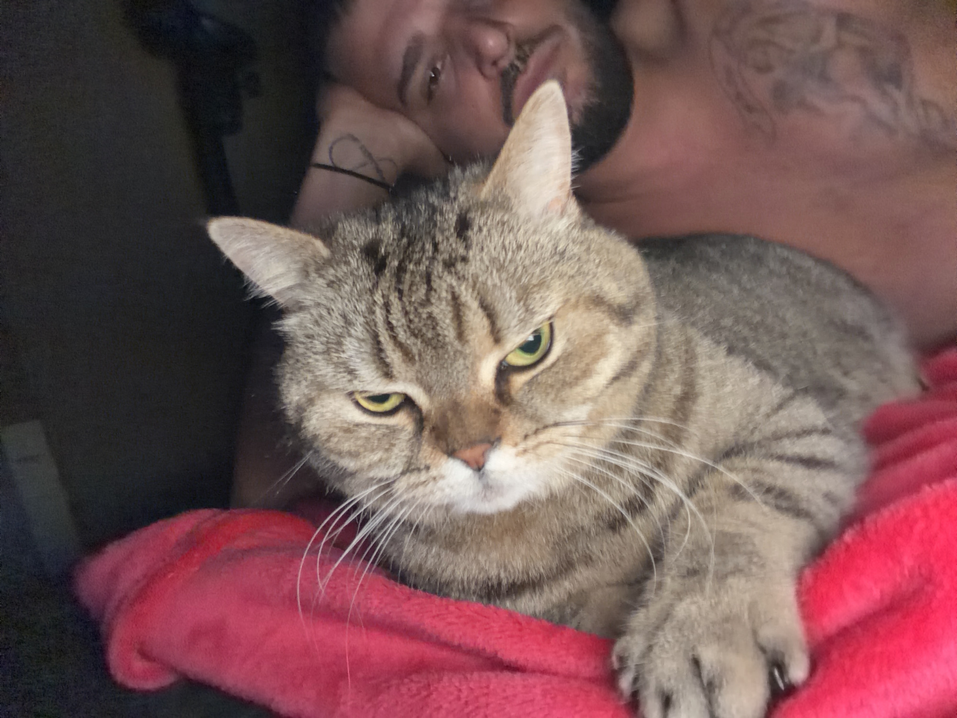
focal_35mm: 23
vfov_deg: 58.9
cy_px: 359
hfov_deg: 73.9
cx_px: 478
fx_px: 636
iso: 640
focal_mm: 2.71
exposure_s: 1/30
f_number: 1.9
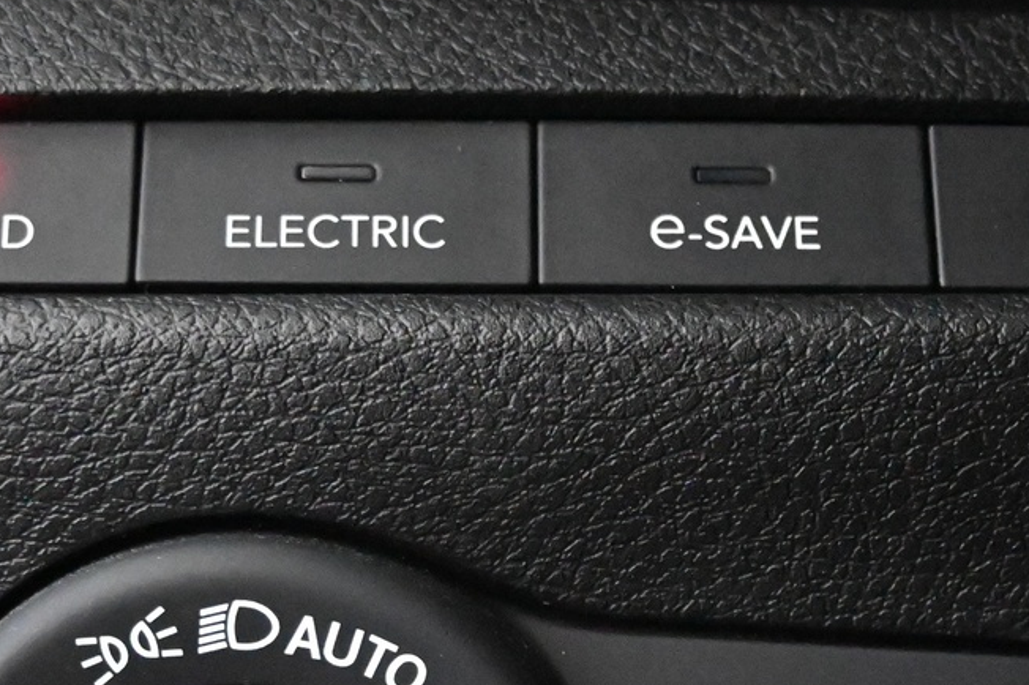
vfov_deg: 14.4
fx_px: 2664
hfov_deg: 21.8
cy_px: 677
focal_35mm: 93
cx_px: 595
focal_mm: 25
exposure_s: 1/40
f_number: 4.2
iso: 14400
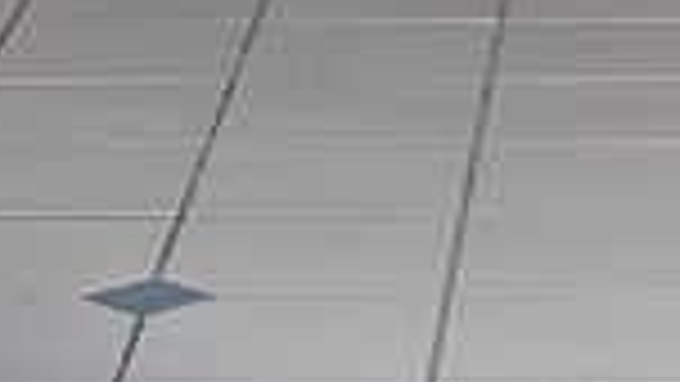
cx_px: 603
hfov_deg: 6.9
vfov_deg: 3.8
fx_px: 5627
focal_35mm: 312
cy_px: -625
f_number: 5.6
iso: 1250
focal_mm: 100
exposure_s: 1/160
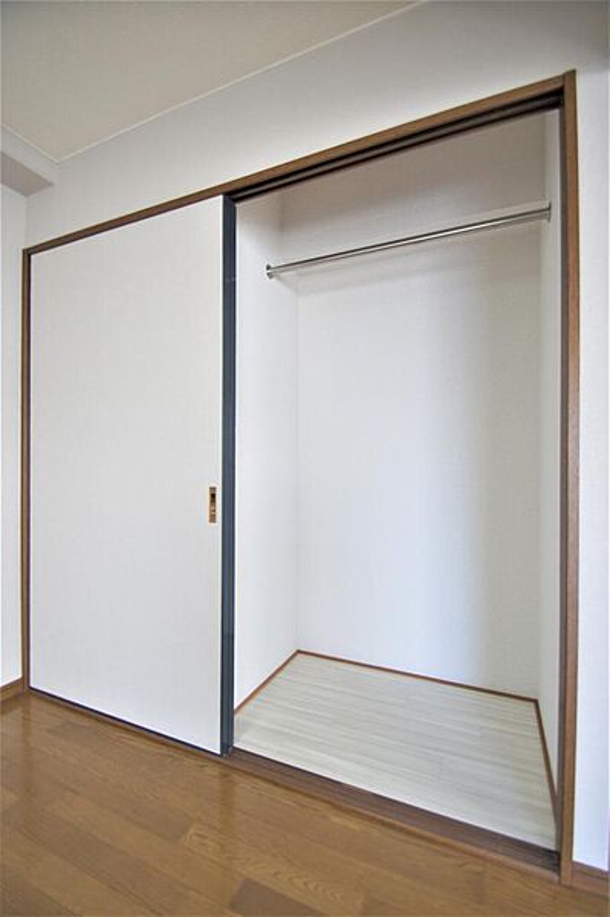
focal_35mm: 15
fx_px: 382
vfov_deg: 100.4
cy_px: 458
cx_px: 305
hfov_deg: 77.2
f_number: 3.5
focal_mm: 10
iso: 125
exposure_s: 1/30
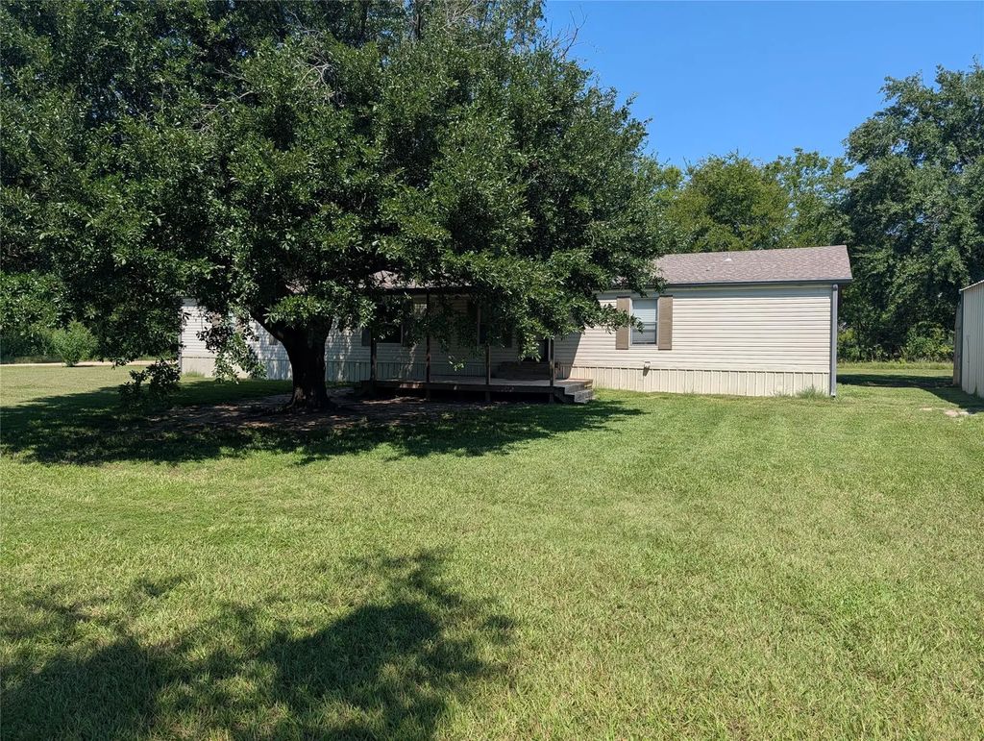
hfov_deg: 71.5
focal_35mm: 24
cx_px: 492
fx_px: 683
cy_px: 370
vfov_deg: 56.9
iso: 20
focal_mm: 6.9
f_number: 1.68
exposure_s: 1/1195
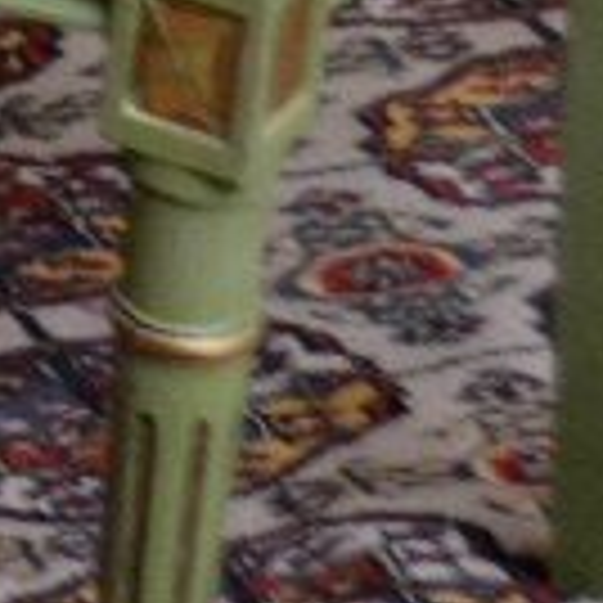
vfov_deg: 4.6
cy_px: -711
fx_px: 7331
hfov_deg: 4.5
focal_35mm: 372
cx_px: -1242
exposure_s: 1/60
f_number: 4.2
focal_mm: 26
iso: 1000
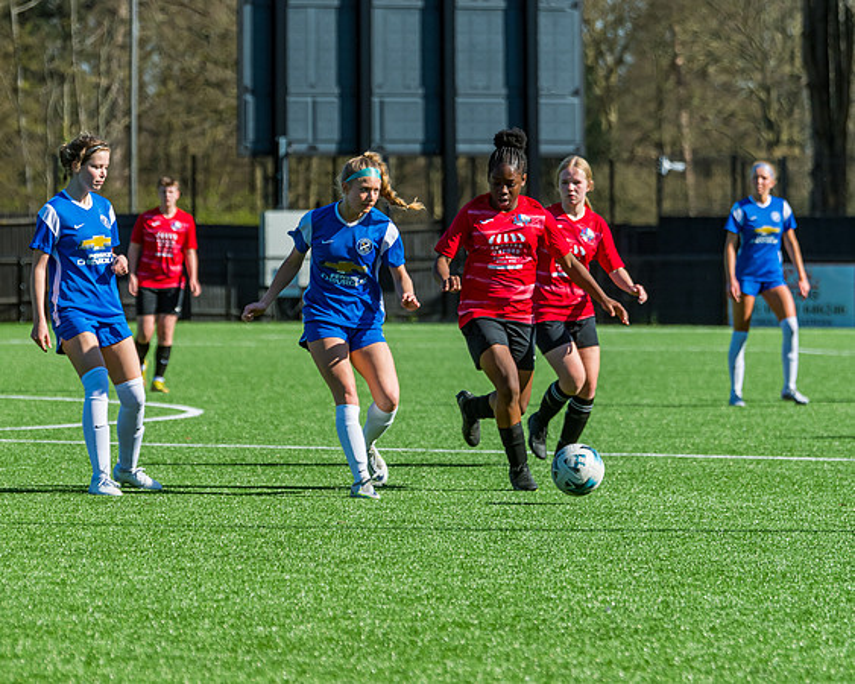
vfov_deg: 6.4
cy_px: 400
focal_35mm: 241
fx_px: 6086
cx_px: 323
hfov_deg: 8.0
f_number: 5
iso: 400
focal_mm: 175
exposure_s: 1/2000
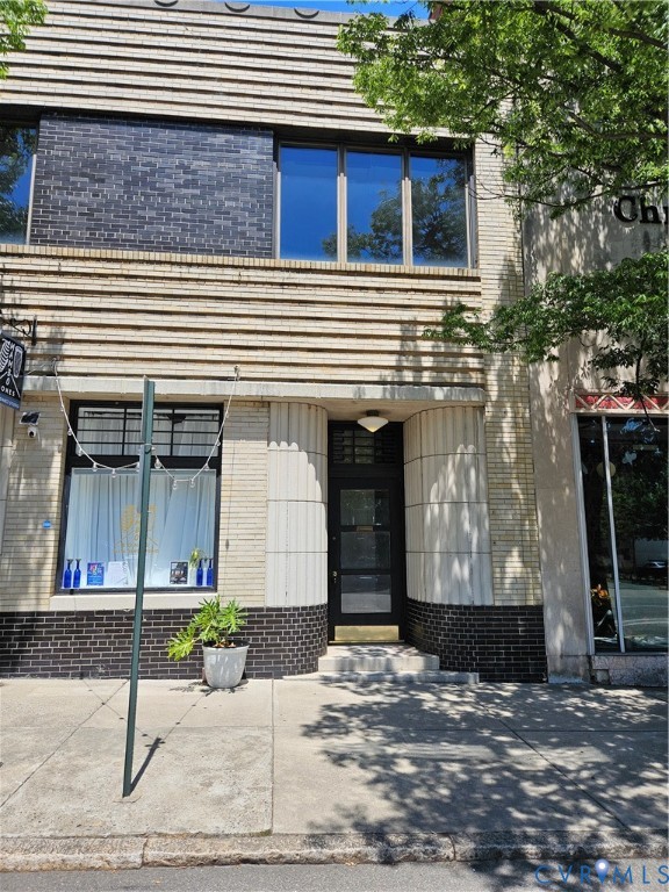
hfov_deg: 58.9
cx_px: 334
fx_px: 593
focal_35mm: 23
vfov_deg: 73.9
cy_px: 446
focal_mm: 5.4
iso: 32
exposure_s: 1/2000
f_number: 1.8
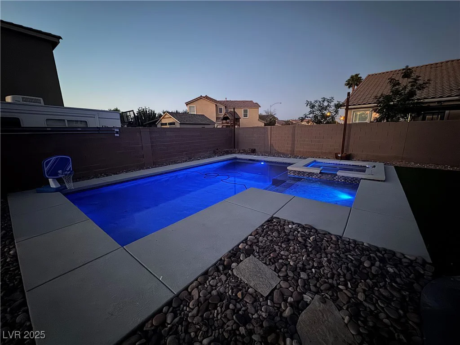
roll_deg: +0.3
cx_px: 230
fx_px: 186
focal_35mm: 14
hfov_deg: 102.1
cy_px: 172
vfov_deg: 85.7
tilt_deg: -13.1
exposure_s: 1/9
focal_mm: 2.22
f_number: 2.2
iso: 1000
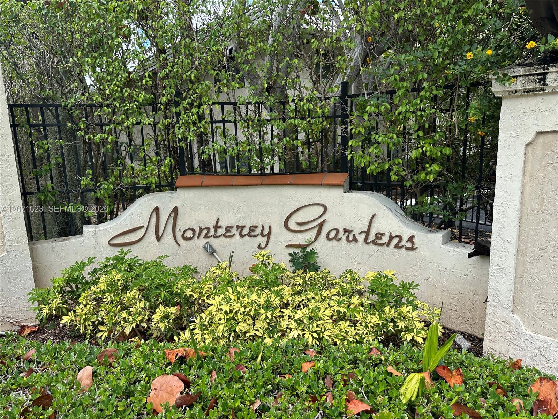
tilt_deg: -10.3
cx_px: 279
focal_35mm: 24
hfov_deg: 71.6
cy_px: 210
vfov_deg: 56.8
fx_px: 387
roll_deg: +1.9
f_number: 1.78
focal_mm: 6.86
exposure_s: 1/1453
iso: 80
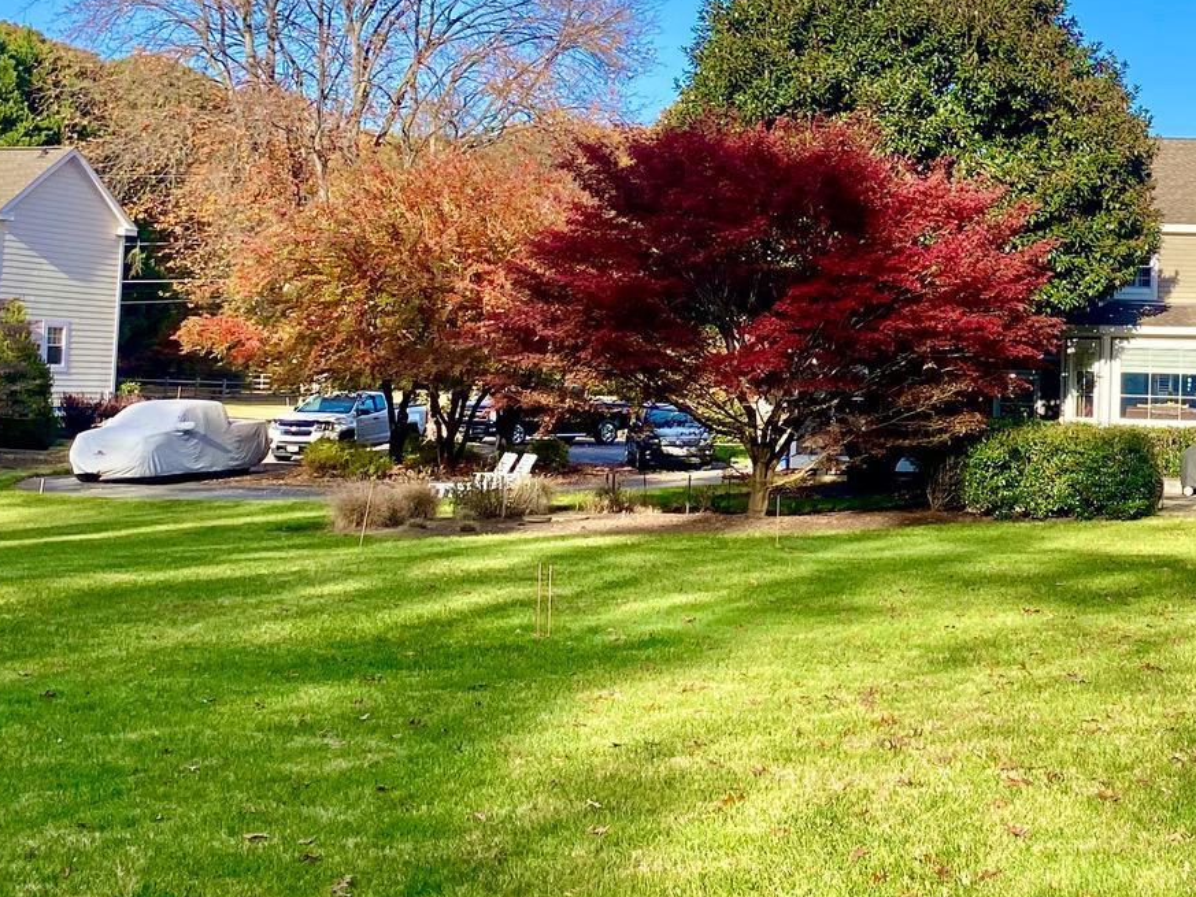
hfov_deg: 29.6
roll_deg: -1.3
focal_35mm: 61
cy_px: 275
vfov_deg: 23.9
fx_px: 2108
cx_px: 1186
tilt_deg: +4.3
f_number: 1.8
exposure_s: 1/1585
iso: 32
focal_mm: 4.25
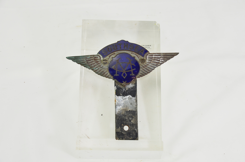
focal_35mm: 48
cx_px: 122
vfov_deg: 28.0
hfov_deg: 41.2
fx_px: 326
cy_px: 81
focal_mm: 32
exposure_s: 1/125
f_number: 5.6
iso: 220
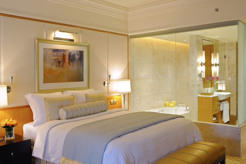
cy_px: 83
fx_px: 239
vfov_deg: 37.8
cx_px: 123
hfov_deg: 54.5
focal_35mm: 35
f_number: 8
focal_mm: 29
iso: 200
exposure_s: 1/4
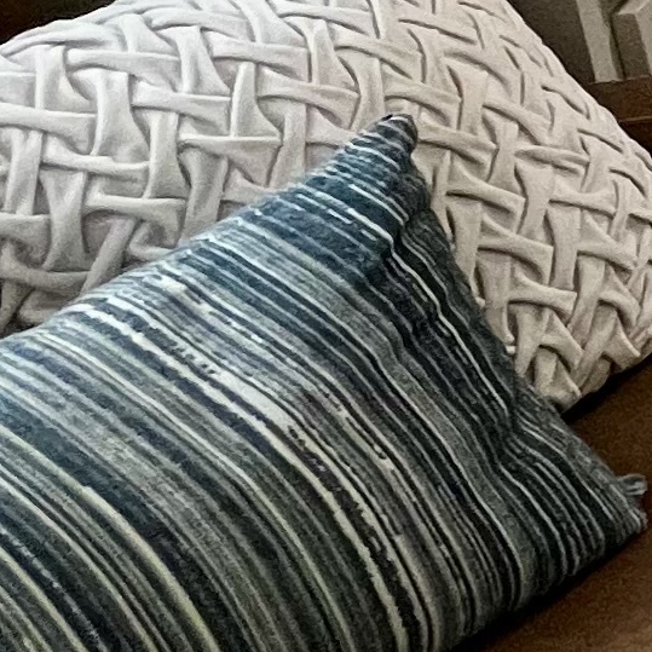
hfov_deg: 10.5
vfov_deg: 18.4
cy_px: -255
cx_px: 2121
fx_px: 1833
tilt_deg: -16.4
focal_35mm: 86
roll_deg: +2.1
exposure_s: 1/97
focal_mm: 1.57
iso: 250
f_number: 1.8
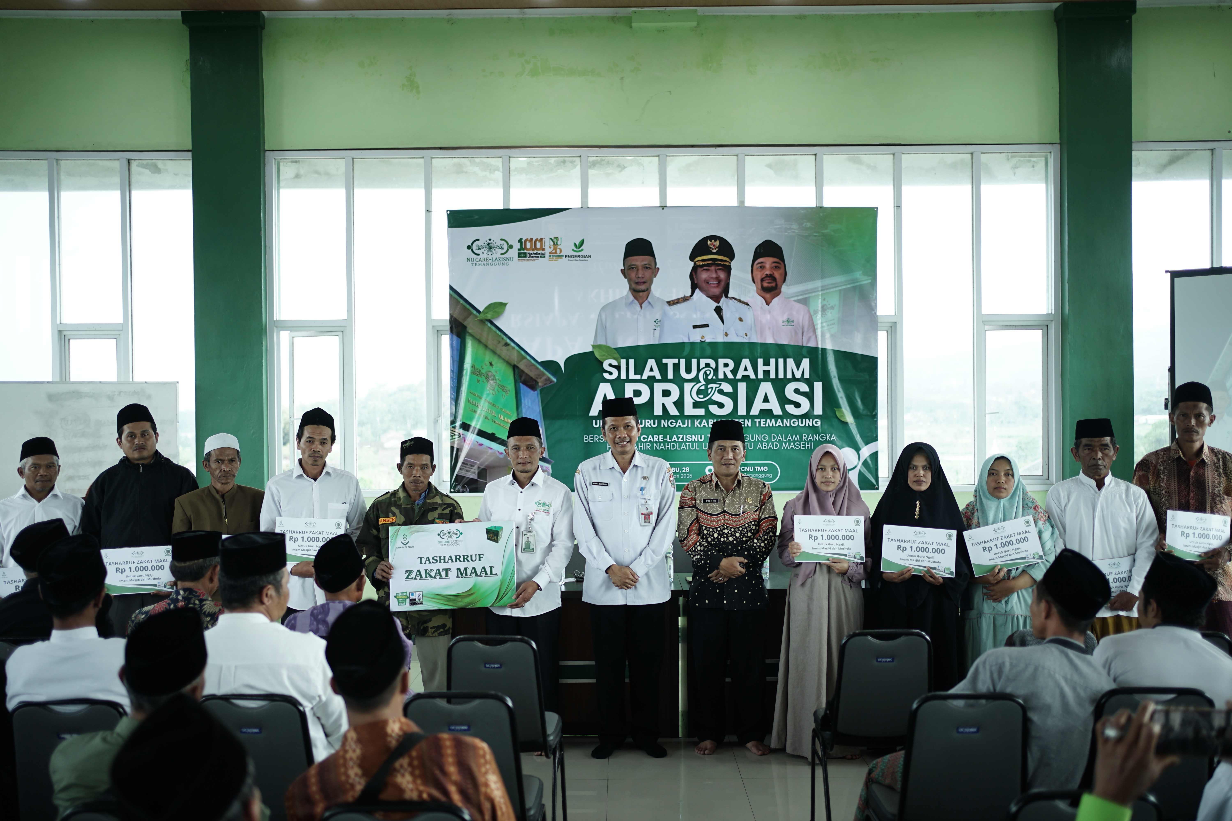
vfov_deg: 37.9
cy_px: 410
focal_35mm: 35
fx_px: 1198
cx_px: 616
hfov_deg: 54.4
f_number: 1.8
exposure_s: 1/160
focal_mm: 35
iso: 160
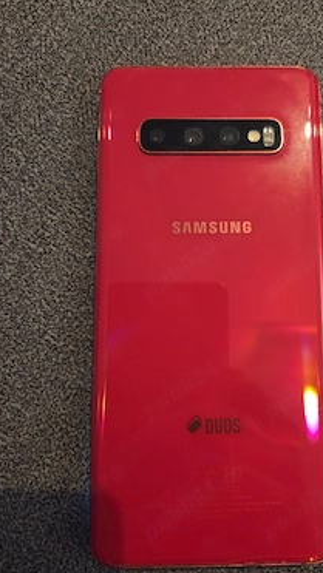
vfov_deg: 69.8
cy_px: 280
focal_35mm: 27
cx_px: 224
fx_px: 411
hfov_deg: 42.2
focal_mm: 5.4
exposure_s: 1/101
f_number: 1.8
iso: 1600
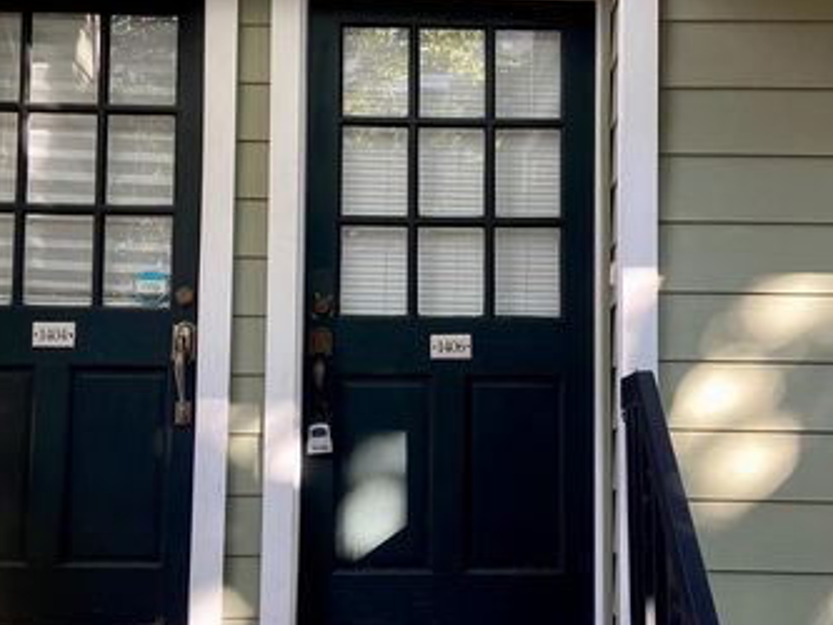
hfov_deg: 36.8
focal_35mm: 52
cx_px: 458
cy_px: 346
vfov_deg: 28.0
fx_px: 1252
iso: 50
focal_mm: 4.25
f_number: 1.8
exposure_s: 1/122
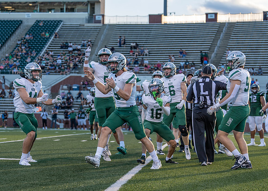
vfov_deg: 17.2
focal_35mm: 83
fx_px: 633
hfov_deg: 23.9
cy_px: 103
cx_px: 113
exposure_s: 1/1250
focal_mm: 70
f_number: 2.8
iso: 320
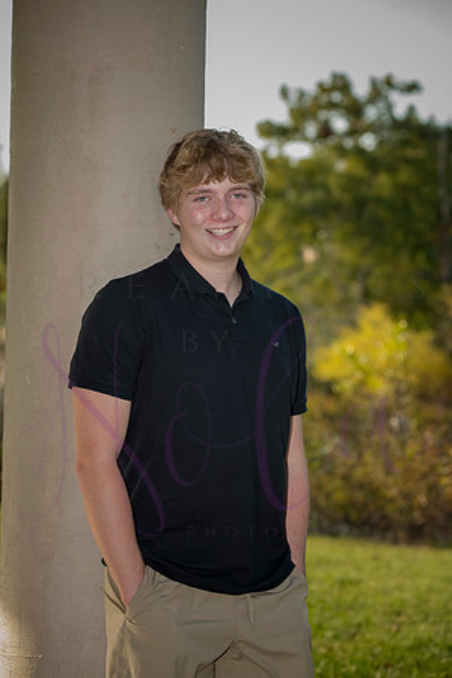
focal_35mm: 92
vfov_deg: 22.1
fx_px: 1733
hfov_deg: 14.9
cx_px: 226
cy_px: 339
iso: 800
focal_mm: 92
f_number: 5
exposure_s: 1/640
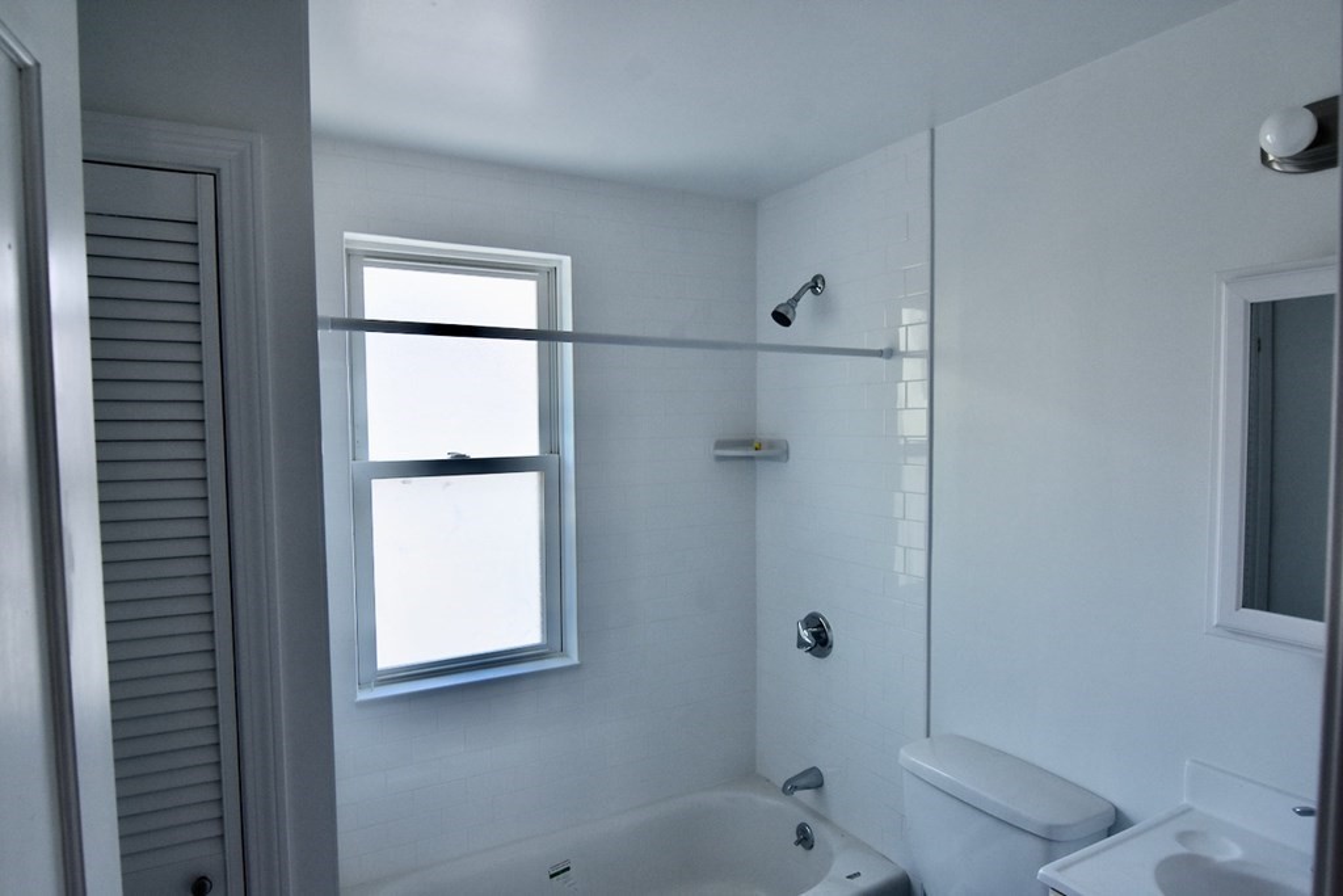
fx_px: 783
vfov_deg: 59.5
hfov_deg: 81.2
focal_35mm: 21
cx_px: 672
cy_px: 448
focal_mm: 14
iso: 800
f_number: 6.3
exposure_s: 1/160
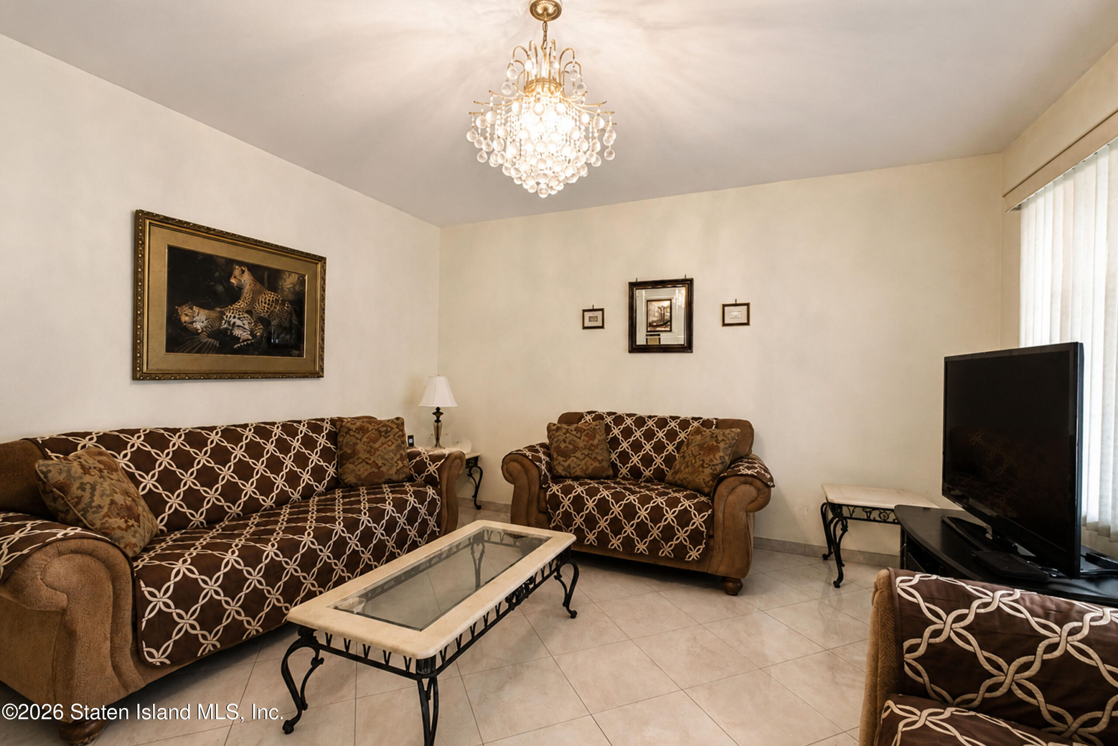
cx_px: 559
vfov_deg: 77.3
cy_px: 373
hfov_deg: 100.4
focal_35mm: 15
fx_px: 466
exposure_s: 1/80
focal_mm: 10
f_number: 6.4
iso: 1600
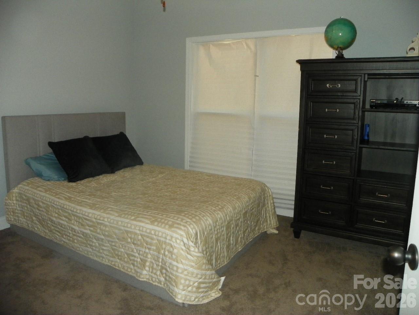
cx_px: 210
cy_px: 158
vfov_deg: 53.1
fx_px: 315
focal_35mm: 26
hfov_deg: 67.3
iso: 200
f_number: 2.8
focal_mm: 4.6
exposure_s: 1/125
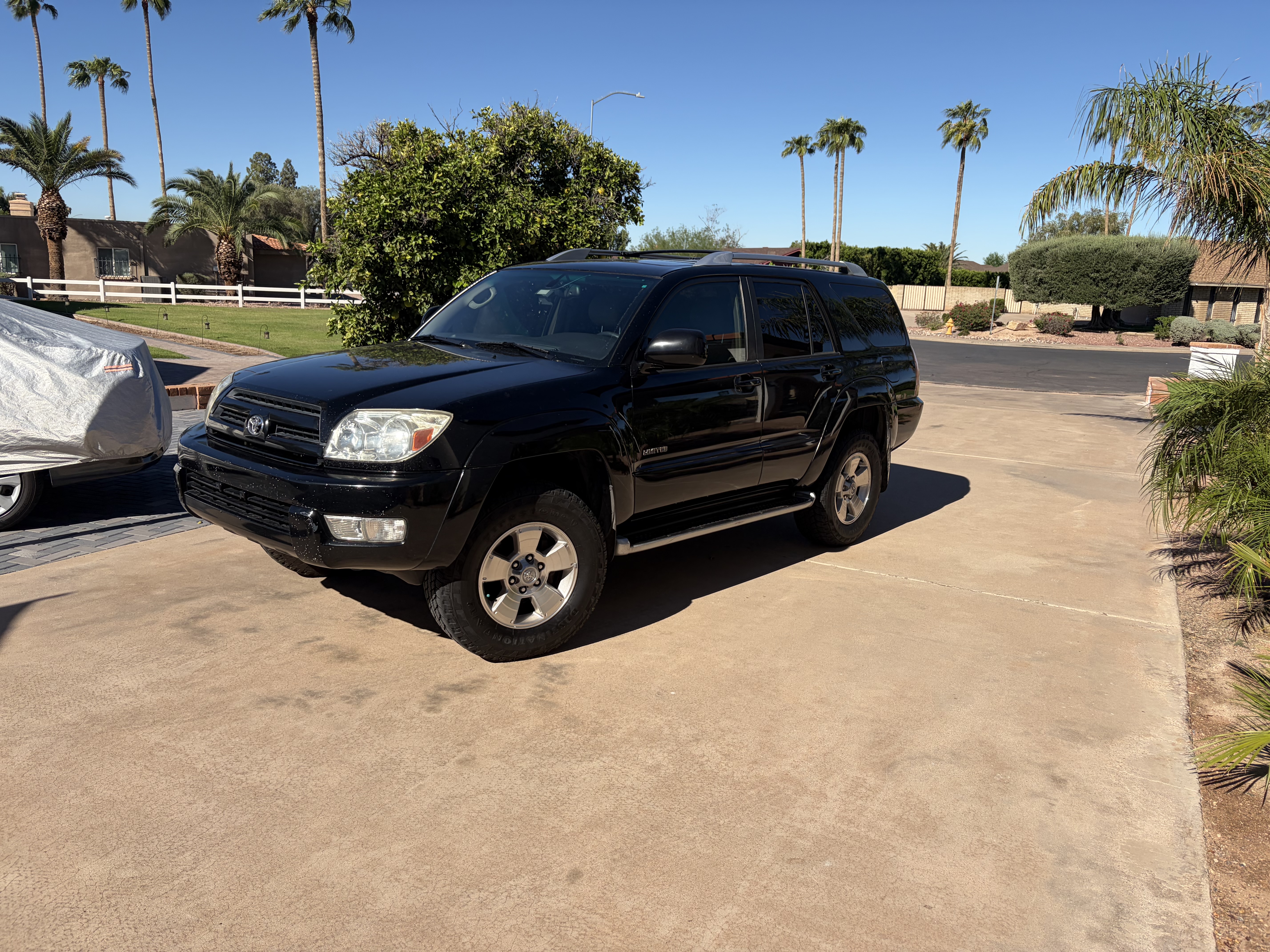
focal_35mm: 26
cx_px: 635
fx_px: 954
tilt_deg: -12.1
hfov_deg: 67.3
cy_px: 476
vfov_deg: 53.1
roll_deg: -2.2
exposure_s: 1/5348
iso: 64
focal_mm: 5.96
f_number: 1.6
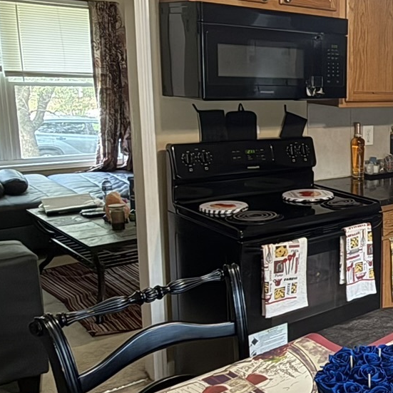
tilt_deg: -10.3
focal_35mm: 46
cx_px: 482
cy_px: 180
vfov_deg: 36.8
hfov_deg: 30.6
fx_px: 591
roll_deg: -2.3
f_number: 2.2
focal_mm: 2.22
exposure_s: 1/40
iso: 400
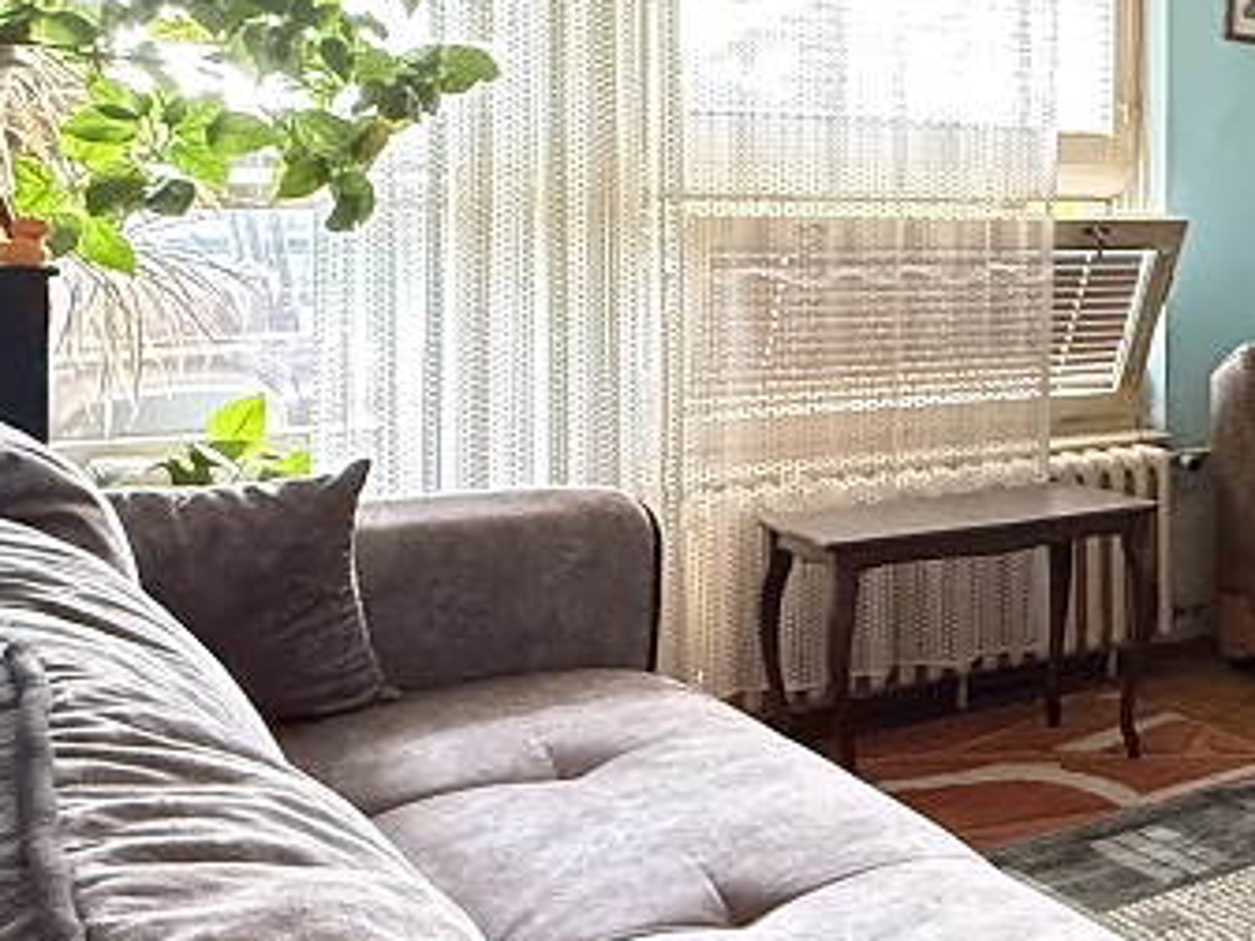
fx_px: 1813
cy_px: 198
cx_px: 1539
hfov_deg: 31.4
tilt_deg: +0.5
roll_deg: -0.2
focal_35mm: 50
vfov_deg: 28.5
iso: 1000
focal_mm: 2.22
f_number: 2.2
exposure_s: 1/60
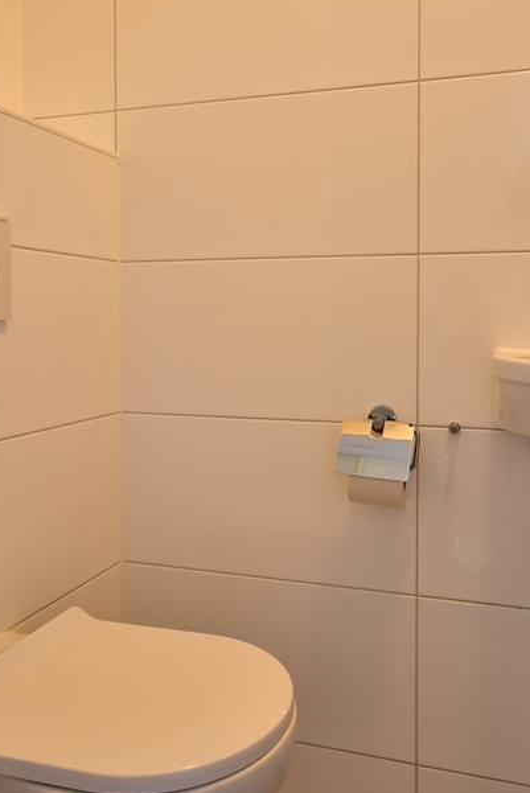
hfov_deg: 43.6
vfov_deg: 61.6
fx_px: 661
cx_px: 301
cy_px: 336
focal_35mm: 30
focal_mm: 10
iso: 100
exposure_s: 1/2.5
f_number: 4.5
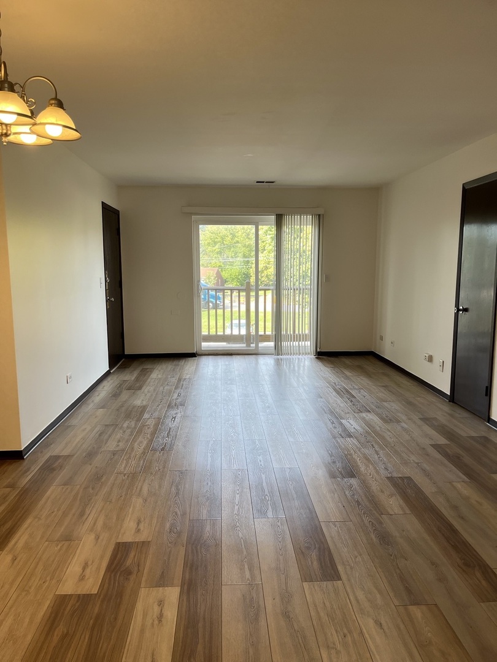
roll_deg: -0.1
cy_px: 331
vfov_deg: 67.3
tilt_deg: -8.3
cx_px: 248
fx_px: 498
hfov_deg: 53.1
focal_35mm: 26
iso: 50
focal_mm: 5.1
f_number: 1.6
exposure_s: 1/120
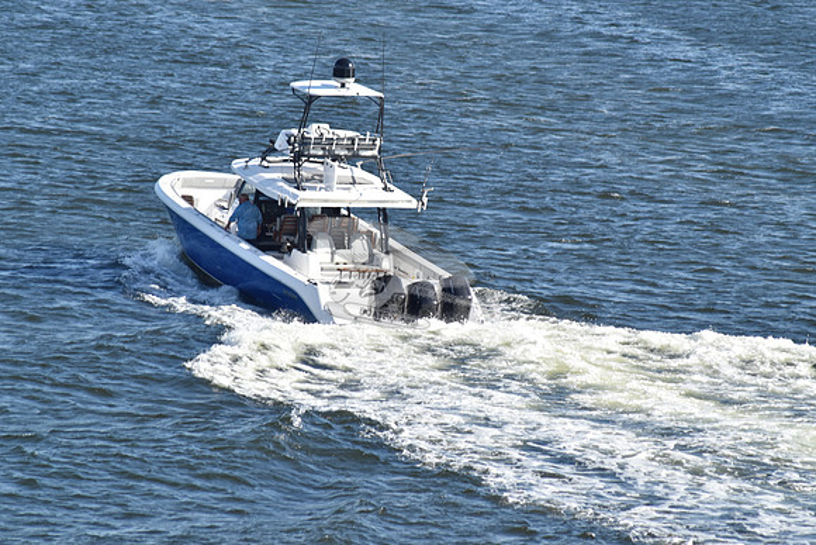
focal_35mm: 345
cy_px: 272
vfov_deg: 4.0
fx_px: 7821
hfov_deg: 6.0
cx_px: 408
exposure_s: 1/1000
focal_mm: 230
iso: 400
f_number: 9.5
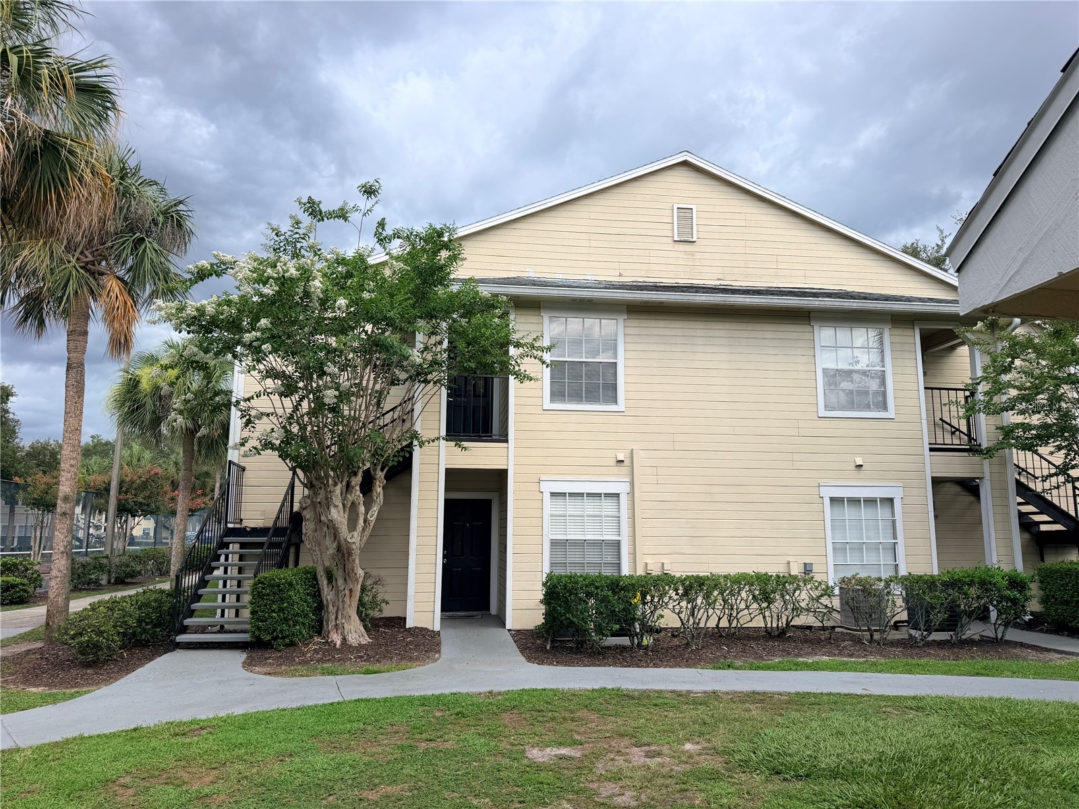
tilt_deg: +8.4
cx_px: 540
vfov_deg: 56.8
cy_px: 404
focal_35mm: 24
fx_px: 748
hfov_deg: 71.6
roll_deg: -0.8
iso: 80
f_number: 1.78
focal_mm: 6.76
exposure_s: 1/1230
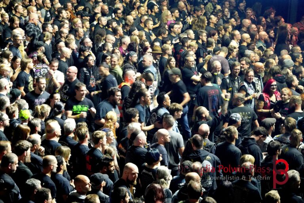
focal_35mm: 132
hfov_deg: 15.5
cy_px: 102
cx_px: 152
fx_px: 1115
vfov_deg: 10.4
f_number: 5
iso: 6400
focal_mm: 88
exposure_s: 1/50
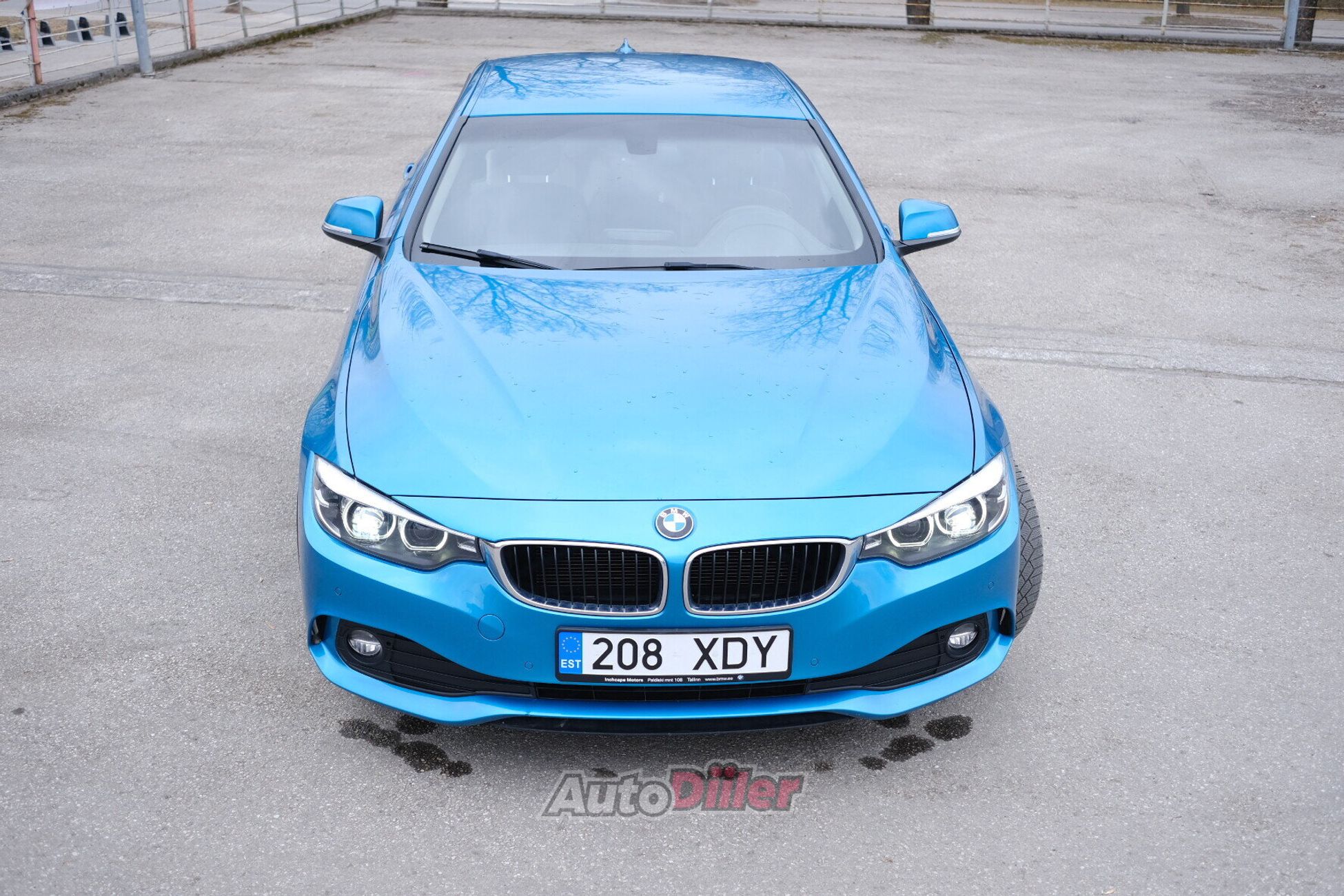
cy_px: 448
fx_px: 1531
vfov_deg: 32.6
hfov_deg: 47.4
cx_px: 672
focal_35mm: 41
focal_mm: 27
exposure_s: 1/640
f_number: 2.8
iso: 320
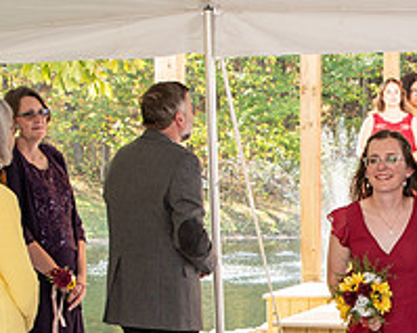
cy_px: 288
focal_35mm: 103
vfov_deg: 14.8
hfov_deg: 18.1
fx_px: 1271
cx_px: 427
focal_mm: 24
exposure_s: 1/160
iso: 250
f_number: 3.2
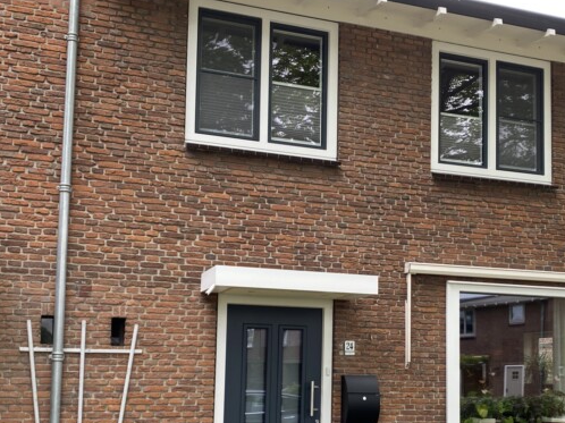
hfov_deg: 40.3
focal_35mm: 47
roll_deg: -0.6
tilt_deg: +3.8
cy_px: 312
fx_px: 767
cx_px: 343
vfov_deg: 30.4
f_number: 1.8
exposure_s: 1/288
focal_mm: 4.25
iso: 32
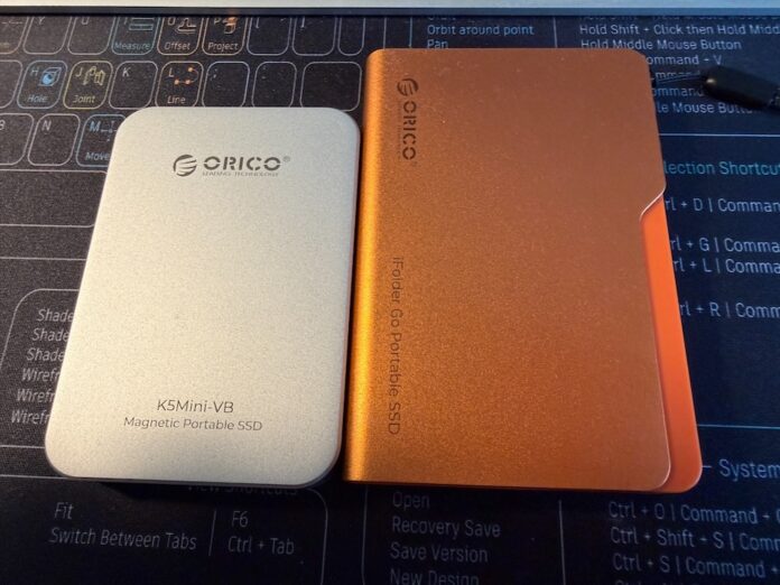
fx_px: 563
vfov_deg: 54.9
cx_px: 390
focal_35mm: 25
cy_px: 292
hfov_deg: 69.4
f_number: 2.2
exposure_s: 1/100
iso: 200
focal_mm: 2.22
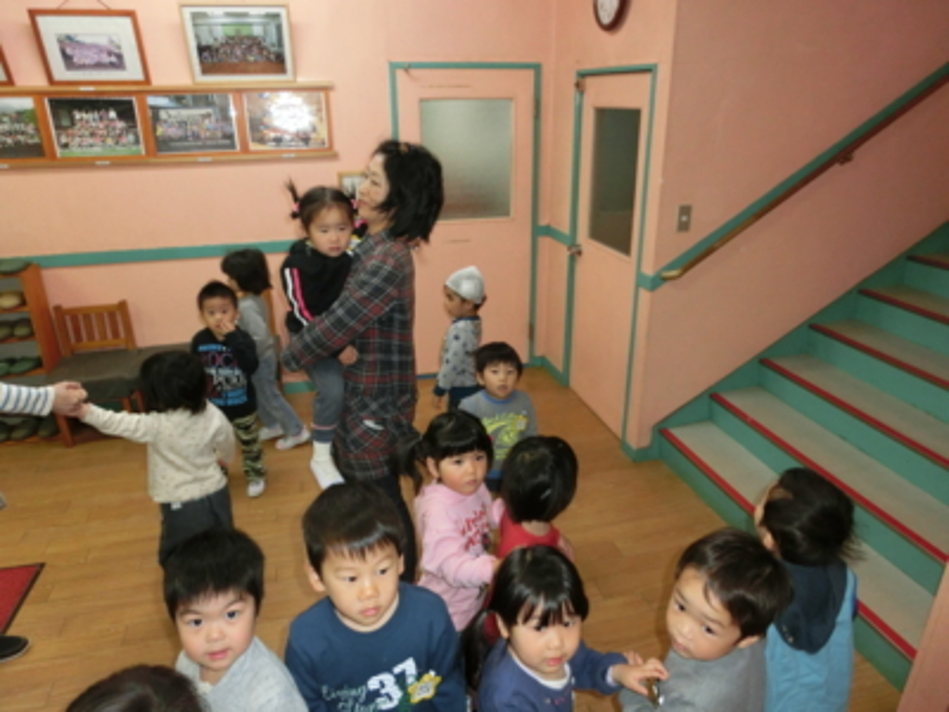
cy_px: 356
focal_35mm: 24
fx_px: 658
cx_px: 474
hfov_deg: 71.6
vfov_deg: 56.8
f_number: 3
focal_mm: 4.24
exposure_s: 1/100
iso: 400
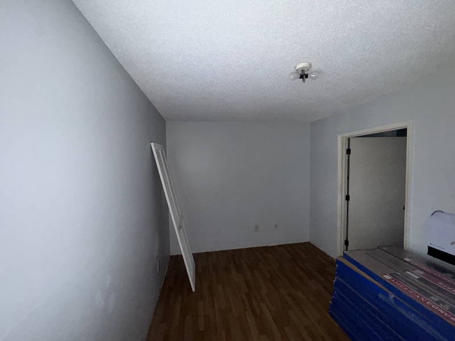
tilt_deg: -2.6
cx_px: 228
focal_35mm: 14
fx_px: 184
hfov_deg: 102.1
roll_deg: +1.2
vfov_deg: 85.7
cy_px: 170
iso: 400
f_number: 2.2
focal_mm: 2.22
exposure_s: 1/60
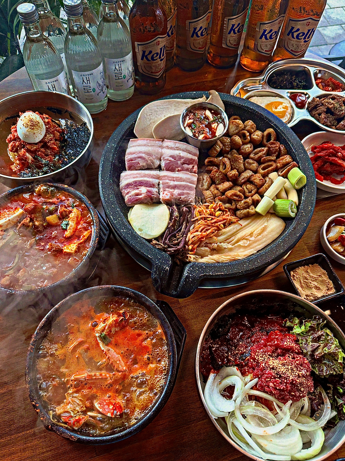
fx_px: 332
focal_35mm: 25
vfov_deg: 69.4
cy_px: 229
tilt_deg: -62.5
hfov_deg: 54.9
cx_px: 173
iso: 64
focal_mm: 6.86
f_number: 1.78
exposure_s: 1/120
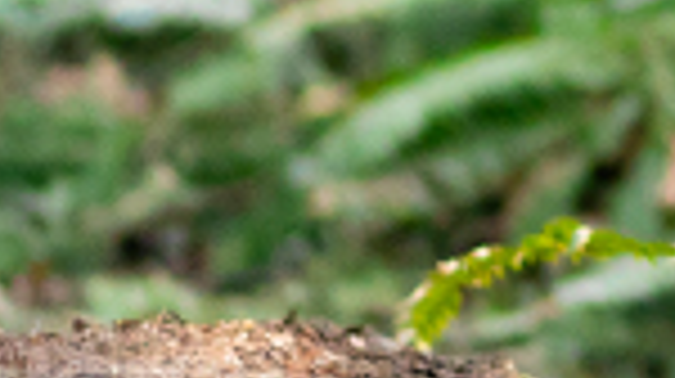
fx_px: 6258
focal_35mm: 350
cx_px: 1368
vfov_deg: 3.4
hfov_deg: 6.0
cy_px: -151
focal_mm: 50
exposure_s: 1/2000
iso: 2000
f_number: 1.6
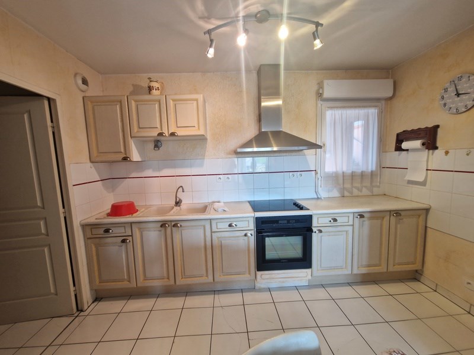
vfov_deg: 89.9
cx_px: 237
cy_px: 178
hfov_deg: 106.2
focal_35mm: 13
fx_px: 178
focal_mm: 2.2
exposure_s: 1/50
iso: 250
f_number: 2.2
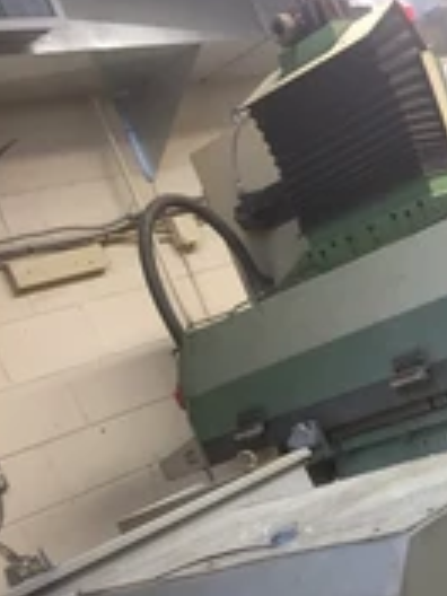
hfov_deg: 21.2
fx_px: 1136
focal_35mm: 66
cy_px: 599
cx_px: 488
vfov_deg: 27.6
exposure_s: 1/30
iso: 100
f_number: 2.2
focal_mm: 4.15
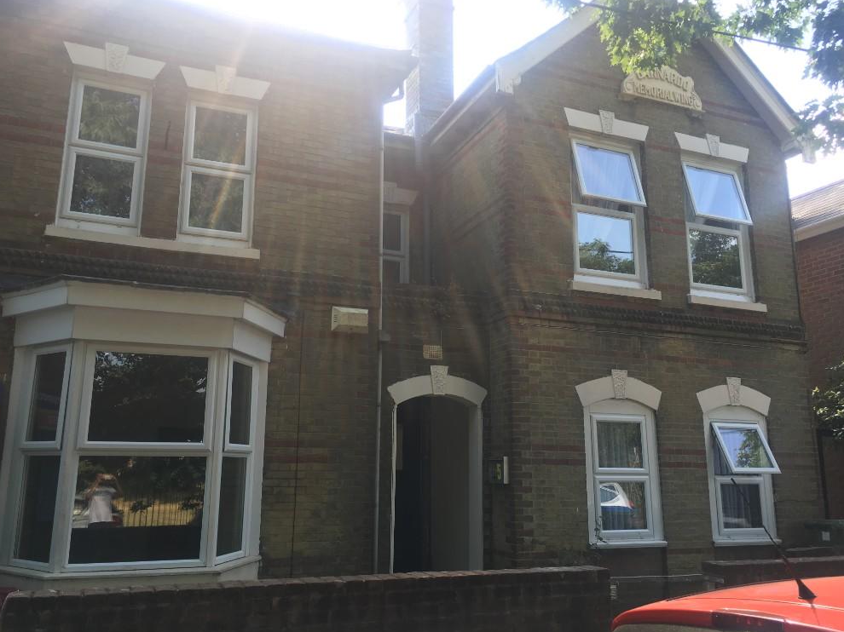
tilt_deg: +11.6
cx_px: 409
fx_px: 731
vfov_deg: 46.8
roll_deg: +1.2
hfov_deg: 60.0
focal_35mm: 30
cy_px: 310
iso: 25
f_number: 2.2
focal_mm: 4.15
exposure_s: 1/186
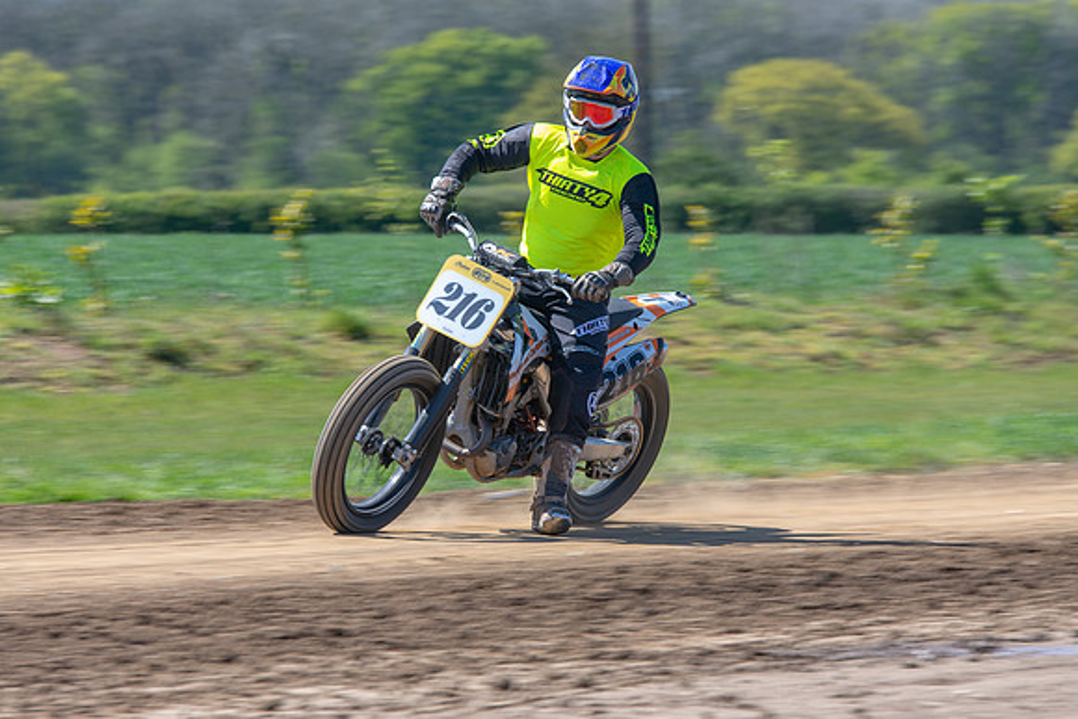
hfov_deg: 6.9
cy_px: 360
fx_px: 8985
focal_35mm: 300
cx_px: 539
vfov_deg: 4.6
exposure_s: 1/160
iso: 200
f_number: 8
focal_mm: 200
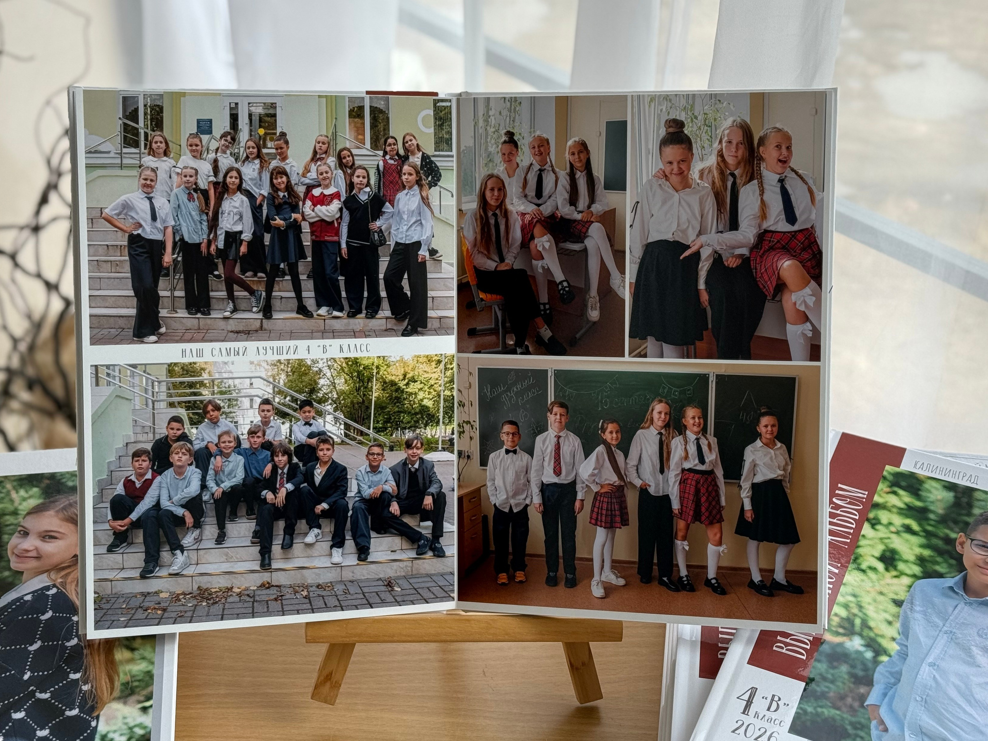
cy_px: 348
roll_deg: -0.8
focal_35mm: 59
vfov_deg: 24.8
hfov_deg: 32.7
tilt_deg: -35.2
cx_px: 474
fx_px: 1684
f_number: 1.78
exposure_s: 1/142
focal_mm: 6.76
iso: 64
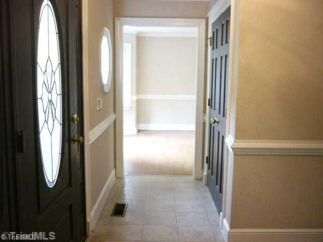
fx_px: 327
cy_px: 121
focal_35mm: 35
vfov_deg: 40.7
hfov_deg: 52.6
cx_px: 162
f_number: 2.8
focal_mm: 5.8
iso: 400
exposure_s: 1/25
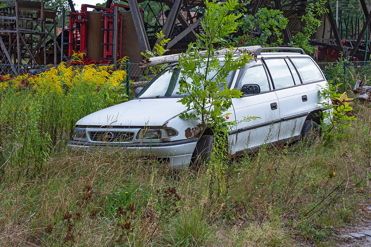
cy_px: 124
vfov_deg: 25.8
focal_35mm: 52
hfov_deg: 37.9
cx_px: 186
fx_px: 541
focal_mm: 35
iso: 200
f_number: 7.1
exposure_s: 1/250
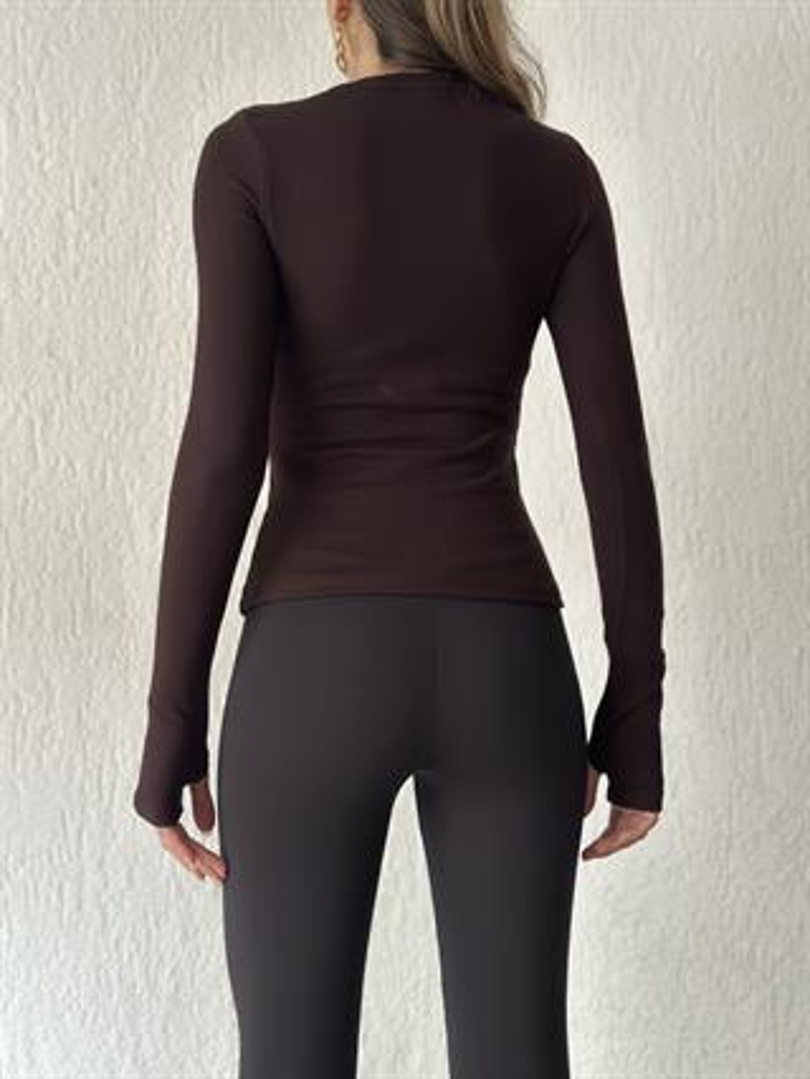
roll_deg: +0.2
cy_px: 540
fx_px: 1496
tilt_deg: +0.6
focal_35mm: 48
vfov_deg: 39.6
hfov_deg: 30.3
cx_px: 405
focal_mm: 6.86
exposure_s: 1/57
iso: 400
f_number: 1.78
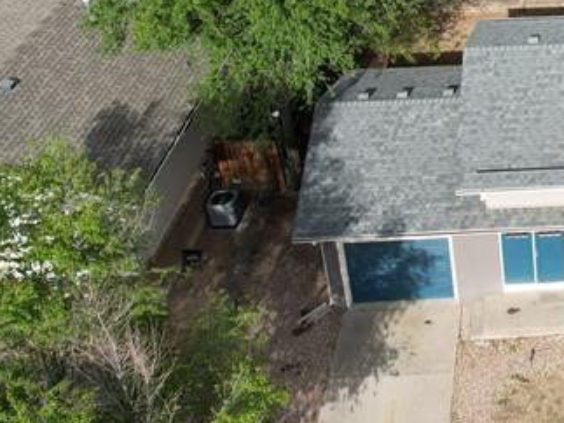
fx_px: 1091
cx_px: 662
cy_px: -28
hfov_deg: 26.1
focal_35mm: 67
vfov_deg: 21.0
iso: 100
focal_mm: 8.38
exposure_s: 1/1500
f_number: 2.8
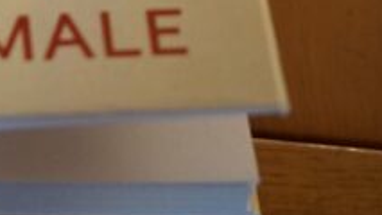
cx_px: -239
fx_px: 1885
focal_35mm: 186
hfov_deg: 11.0
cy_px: -269
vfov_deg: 6.3
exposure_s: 1/250
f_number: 4.5
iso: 6400
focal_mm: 42
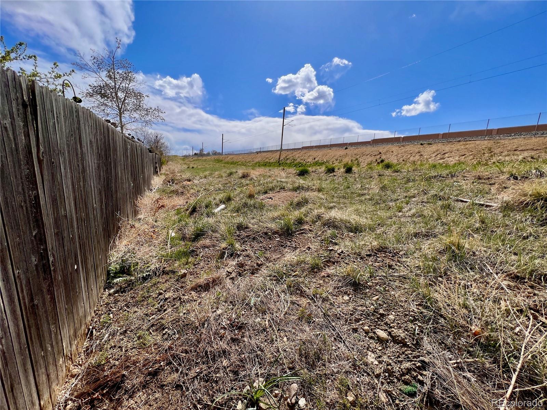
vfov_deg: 89.9
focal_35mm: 13
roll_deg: -3.4
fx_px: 205
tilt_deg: -9.7
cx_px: 274
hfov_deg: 106.2
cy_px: 205
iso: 32
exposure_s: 1/2950
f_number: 1.8
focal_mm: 1.57
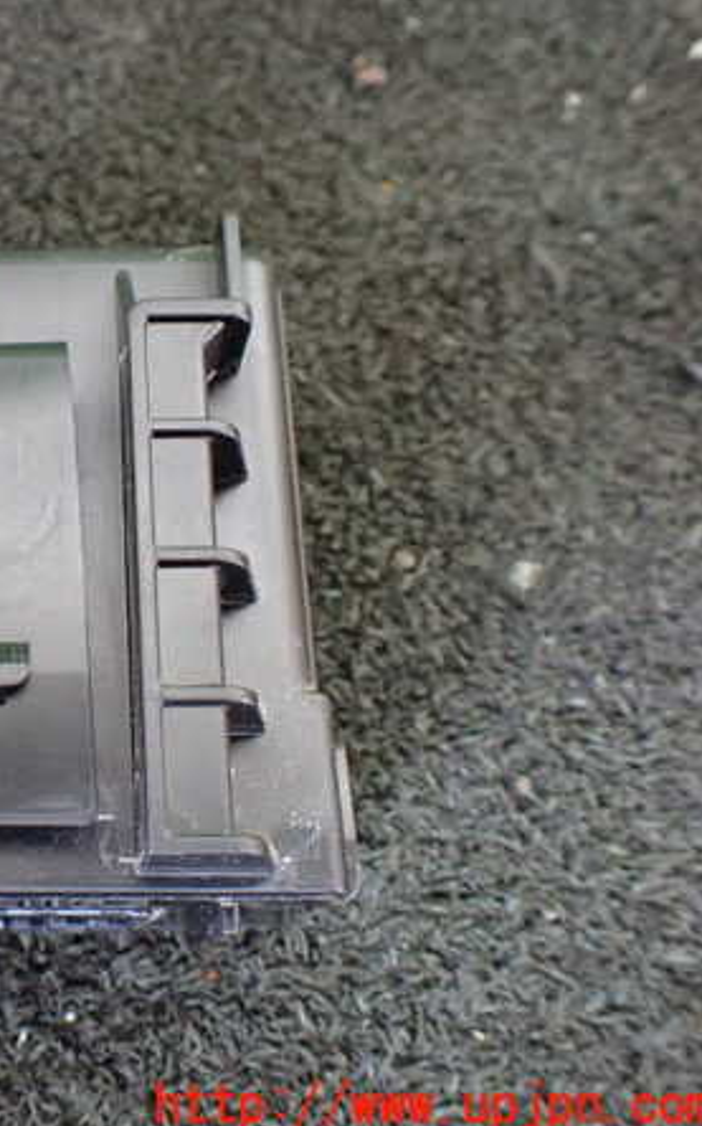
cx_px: -33
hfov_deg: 27.7
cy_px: 568
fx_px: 1318
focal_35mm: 43
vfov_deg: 46.2
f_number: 2.3
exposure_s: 1/40
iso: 800
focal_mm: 5.4
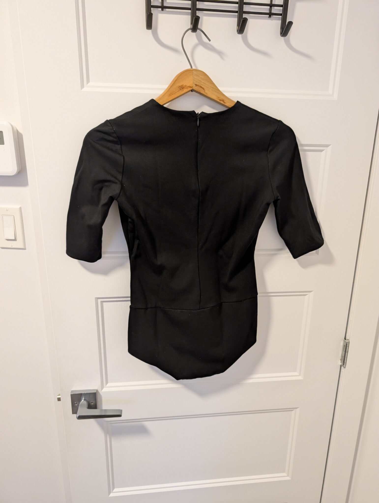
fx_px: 349
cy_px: 252
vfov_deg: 71.5
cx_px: 190
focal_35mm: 24
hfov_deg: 56.9
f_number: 1.68
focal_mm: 6.9
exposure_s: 1/60
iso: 639
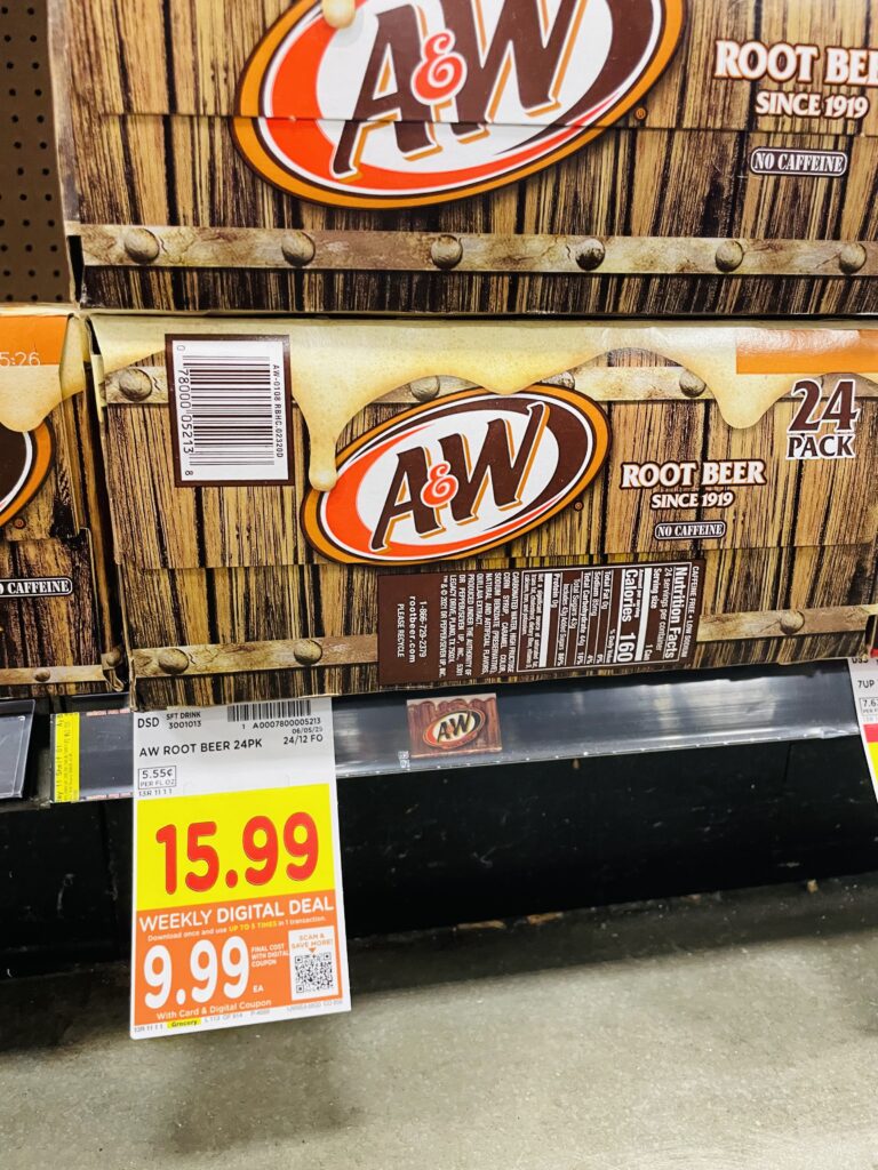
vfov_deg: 67.3
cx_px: 439
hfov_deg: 53.1
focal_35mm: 26
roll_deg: +0.8
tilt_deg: -16.6
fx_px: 879
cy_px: 585
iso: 250
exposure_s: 1/60
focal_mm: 4.2
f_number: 1.6
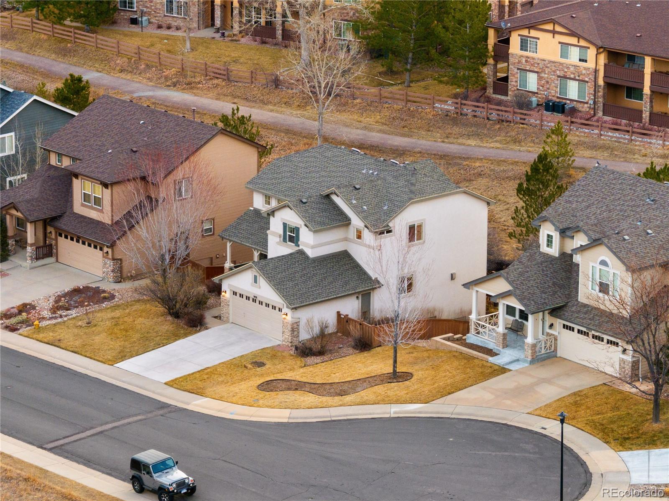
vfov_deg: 8.9
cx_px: 334
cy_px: 250
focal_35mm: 166
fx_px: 3207
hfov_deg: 11.9
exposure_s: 1/100
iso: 400
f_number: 3.4
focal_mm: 30.71
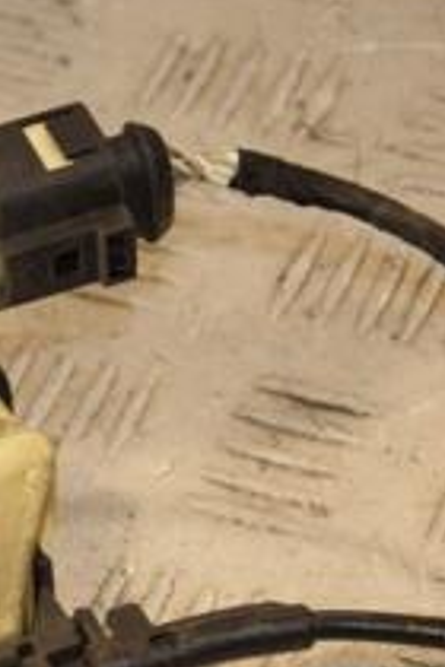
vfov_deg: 8.3
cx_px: -423
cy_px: 441
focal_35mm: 248
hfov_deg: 5.4
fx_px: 4598
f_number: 7.1
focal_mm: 58
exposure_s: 1/200
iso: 800
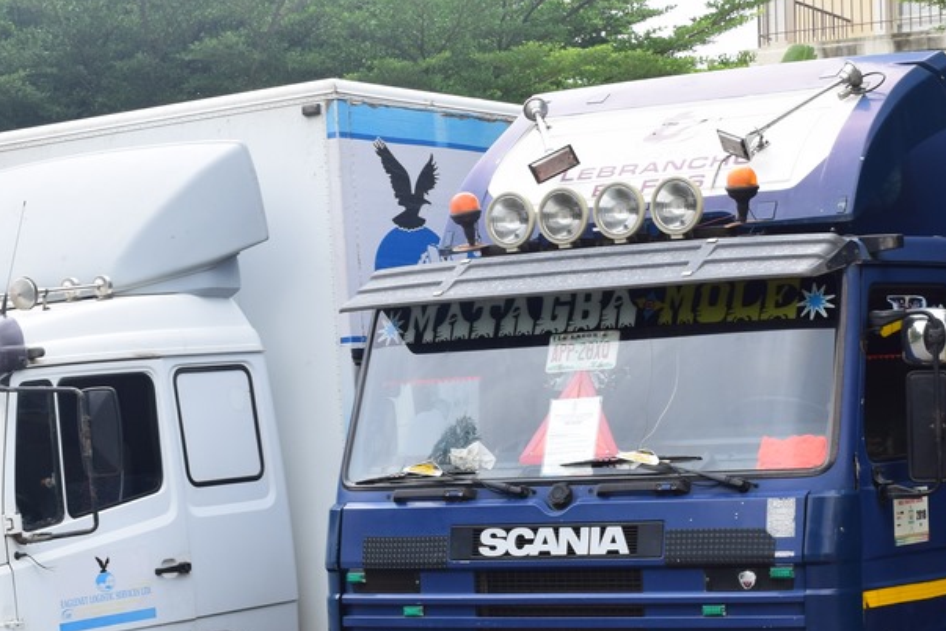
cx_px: 548
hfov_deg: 19.6
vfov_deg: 13.1
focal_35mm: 104
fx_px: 2736
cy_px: 418
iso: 400
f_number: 10
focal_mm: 31
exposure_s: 1/200
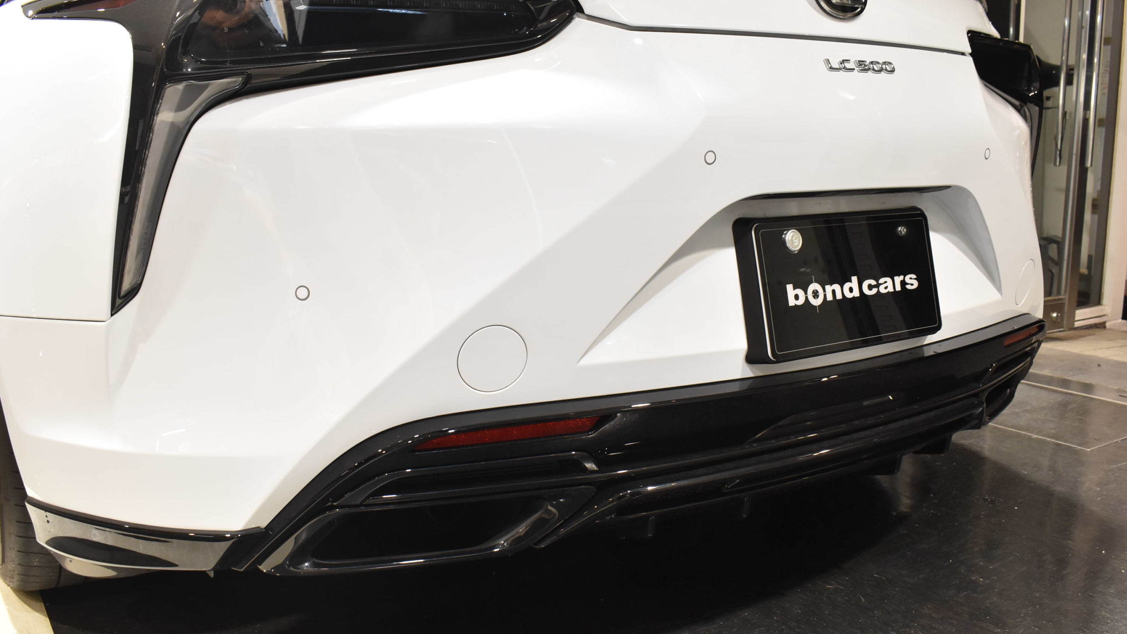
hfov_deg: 58.7
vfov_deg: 35.1
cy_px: 344
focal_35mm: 34
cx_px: 556
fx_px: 1002
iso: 1100
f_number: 8
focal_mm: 21
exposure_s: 1/30
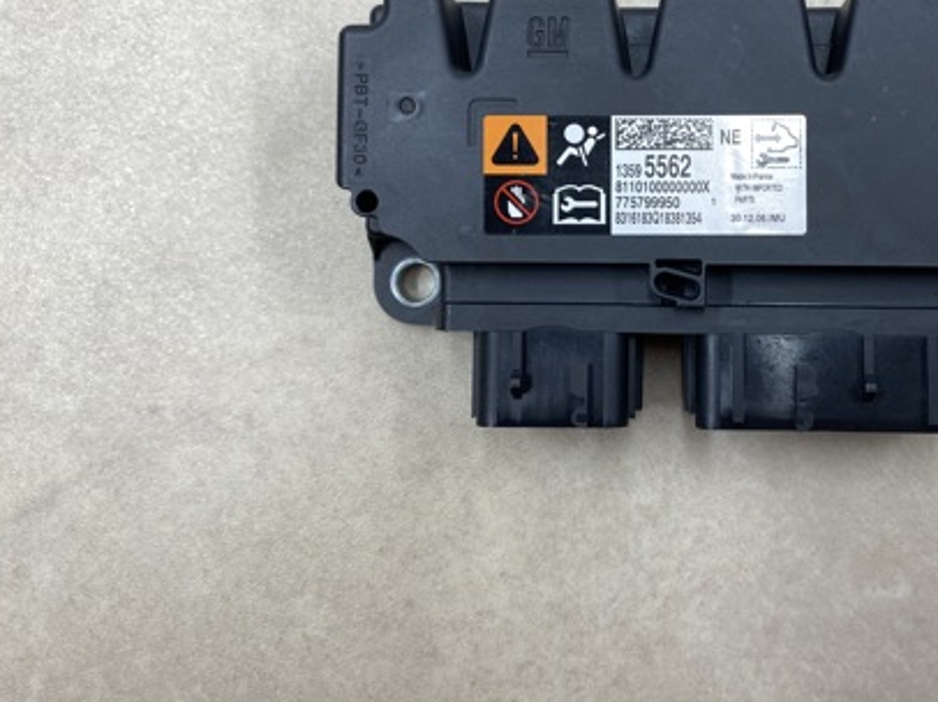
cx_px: 675
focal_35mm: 41
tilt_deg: -86.8
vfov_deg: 34.7
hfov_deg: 44.6
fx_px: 1110
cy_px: 221
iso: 32
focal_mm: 4.25
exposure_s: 1/139
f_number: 1.8
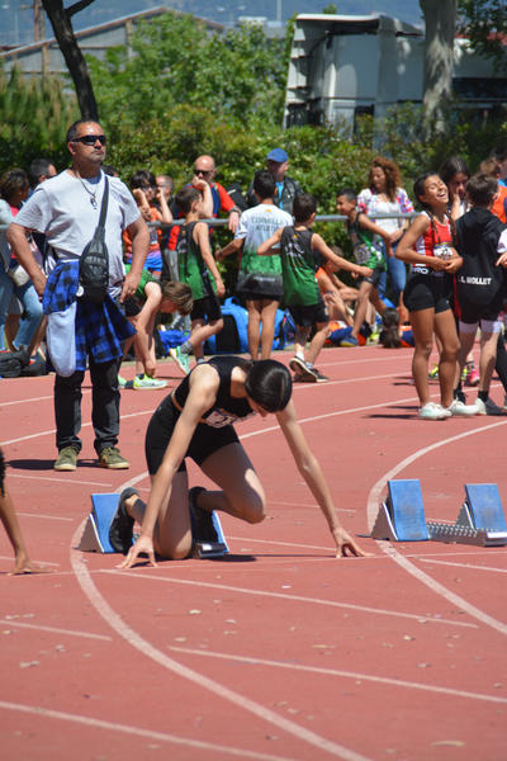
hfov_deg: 4.6
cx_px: 254
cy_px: 380
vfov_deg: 6.9
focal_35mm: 300
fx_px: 6337
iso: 400
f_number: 6.3
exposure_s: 1/1600
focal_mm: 200
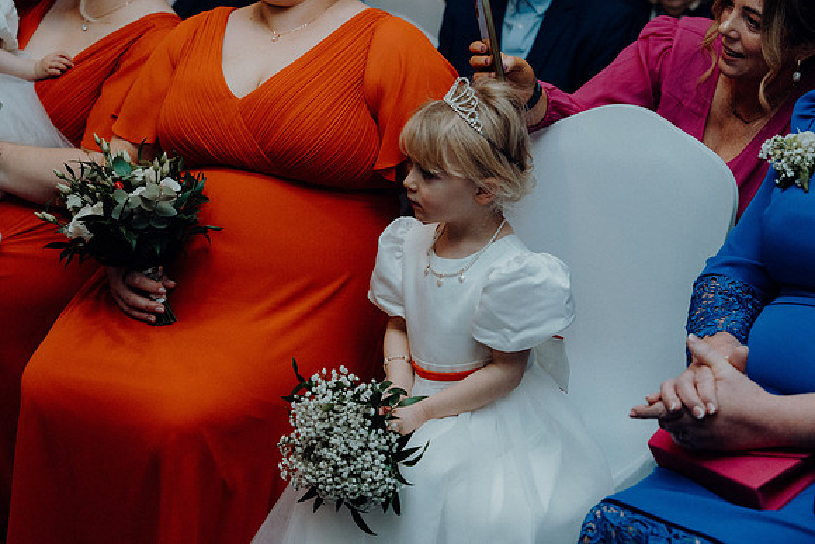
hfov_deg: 32.4
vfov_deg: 21.9
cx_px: 408
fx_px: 1404
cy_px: 272
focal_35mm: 62
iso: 2500
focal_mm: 62
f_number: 3.5
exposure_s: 1/160
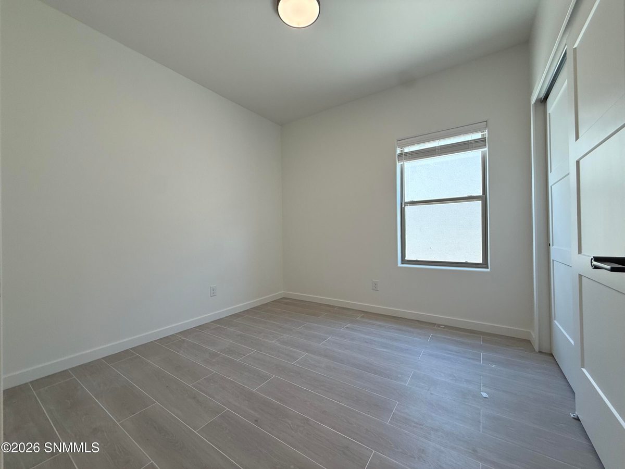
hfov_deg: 102.1
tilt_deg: -0.1
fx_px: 253
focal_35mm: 14
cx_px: 312
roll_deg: +0.7
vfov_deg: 85.7
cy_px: 234
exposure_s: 1/120
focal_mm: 2.22
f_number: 2.2
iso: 80
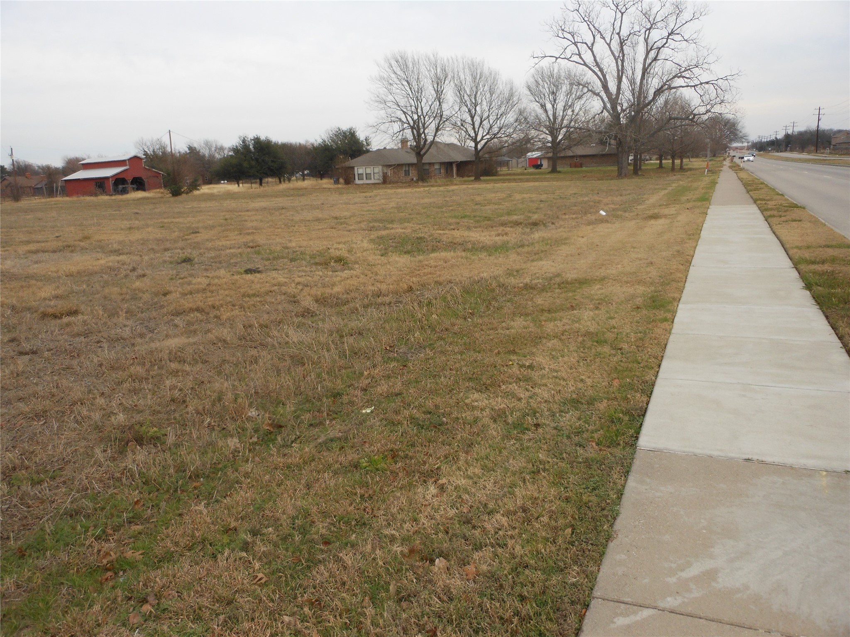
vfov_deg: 49.7
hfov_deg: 63.4
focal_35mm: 28
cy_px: 318
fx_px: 688
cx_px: 425
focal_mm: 5
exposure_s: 1/320
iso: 80
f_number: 3.7
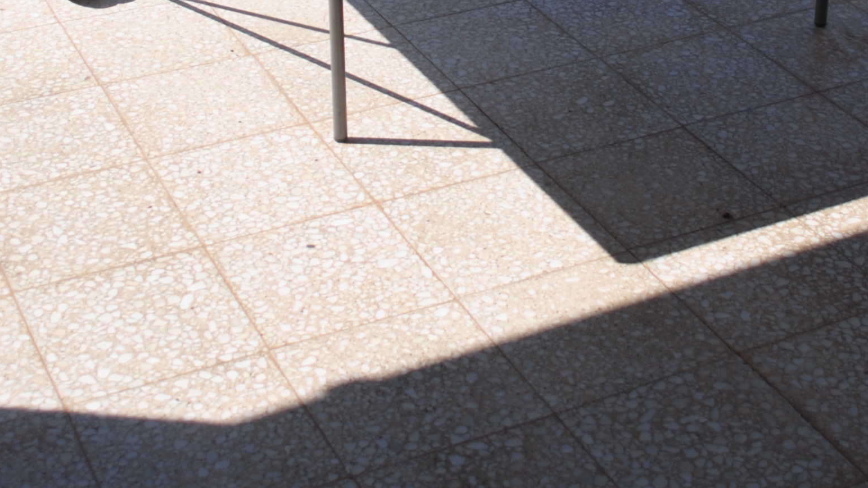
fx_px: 1634
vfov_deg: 16.2
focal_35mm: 71
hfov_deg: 29.7
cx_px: 456
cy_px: -131
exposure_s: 1/1600
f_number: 3.5
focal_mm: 18
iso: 100
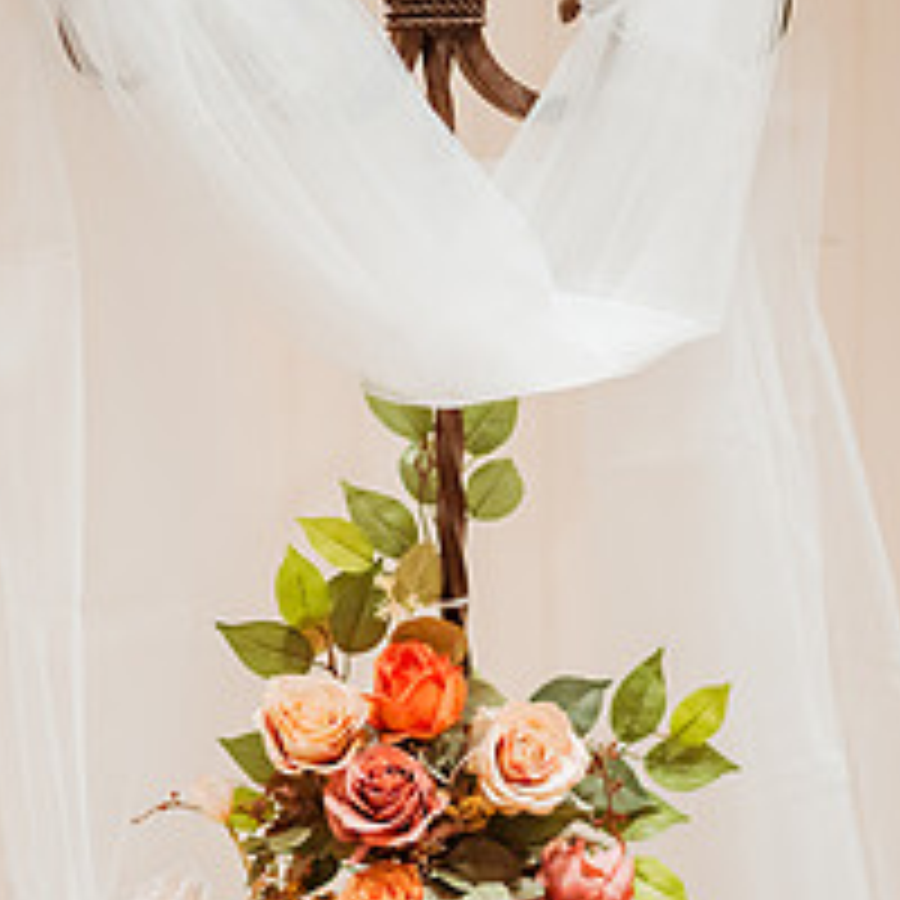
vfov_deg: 15.5
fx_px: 3265
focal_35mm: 111
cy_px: 814
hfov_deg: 15.7
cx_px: 351
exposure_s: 1/640
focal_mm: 58
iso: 1000
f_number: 1.4
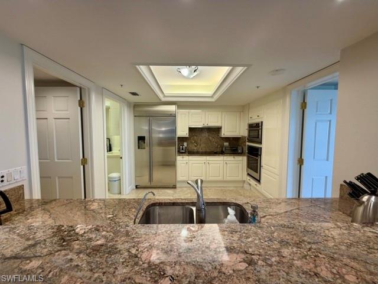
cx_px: 189
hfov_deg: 102.1
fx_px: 153
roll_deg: -0.3
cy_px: 142
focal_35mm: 14
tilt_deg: -4.0
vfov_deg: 85.7
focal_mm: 2.22
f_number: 2.2
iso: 160
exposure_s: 1/120
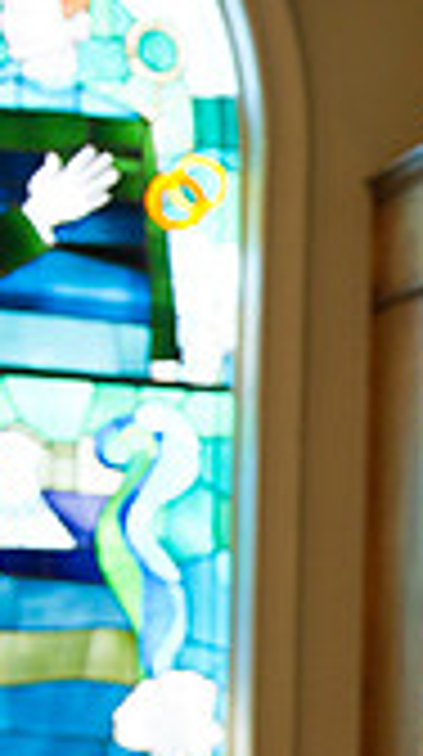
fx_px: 2322
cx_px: 963
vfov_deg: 18.2
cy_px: 680
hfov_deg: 9.4
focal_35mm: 116
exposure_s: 1/60
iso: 1600
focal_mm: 32
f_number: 3.2
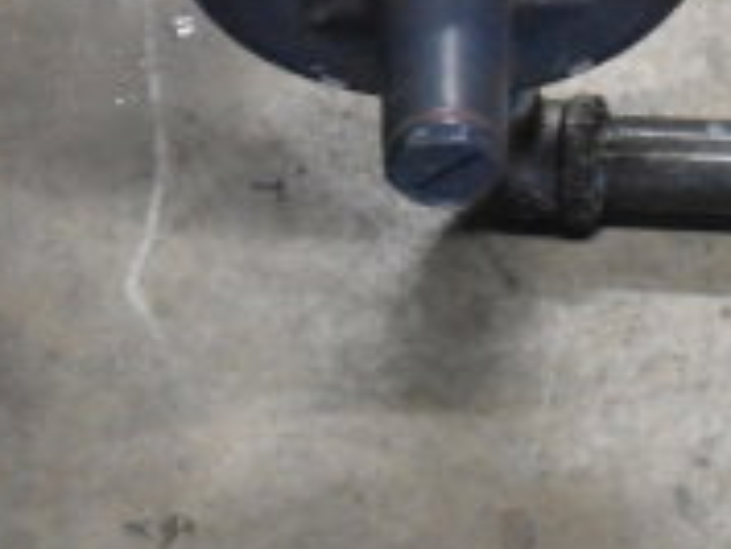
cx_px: 1206
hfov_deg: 7.1
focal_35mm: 274
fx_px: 5783
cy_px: -109
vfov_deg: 5.4
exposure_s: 1/100
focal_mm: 55
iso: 14400
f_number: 5.6
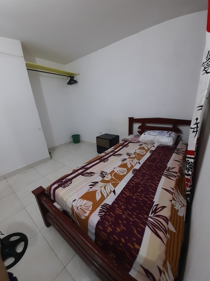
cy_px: 140
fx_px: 105
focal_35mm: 13
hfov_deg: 89.9
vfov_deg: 106.2
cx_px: 105
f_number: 2.2
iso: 320
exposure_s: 1/25
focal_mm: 1.42
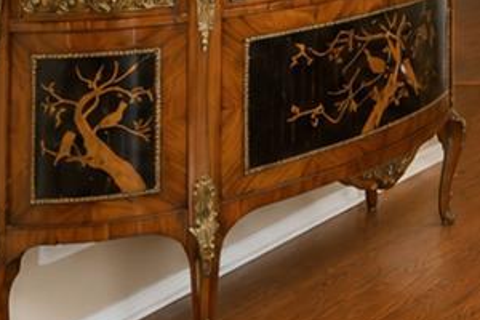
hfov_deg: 16.0
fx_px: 1067
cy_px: -150
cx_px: 1077
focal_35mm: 80
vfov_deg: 15.8
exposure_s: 1/20
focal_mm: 16
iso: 64
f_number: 4
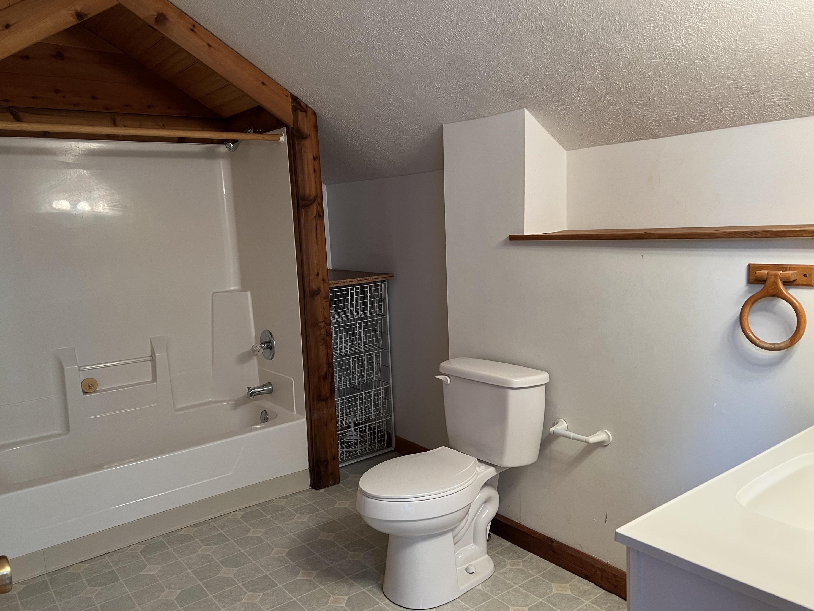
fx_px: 635
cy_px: 310
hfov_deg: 65.3
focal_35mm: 27
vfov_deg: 51.4
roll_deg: +3.1
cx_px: 400
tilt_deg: -8.1
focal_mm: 5.7
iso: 160
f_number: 1.5
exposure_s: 1/60
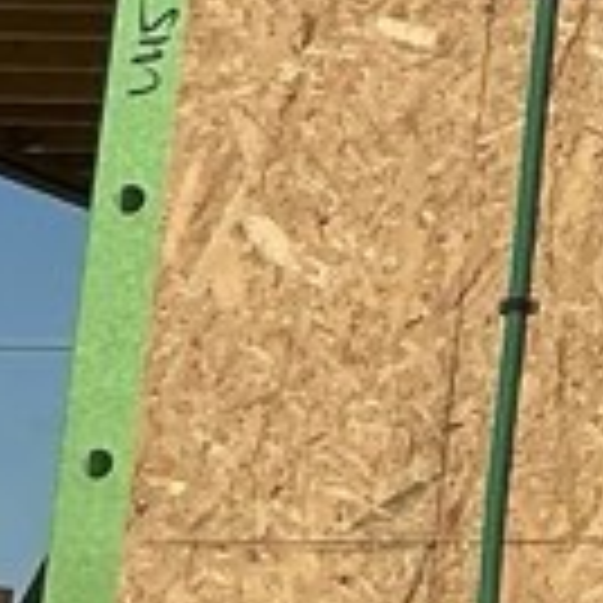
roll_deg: -0.6
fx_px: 4533
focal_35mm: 230
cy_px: -598
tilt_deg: +18.8
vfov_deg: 7.3
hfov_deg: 6.7
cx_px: 1930
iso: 25
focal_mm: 3
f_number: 1.8
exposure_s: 1/4065
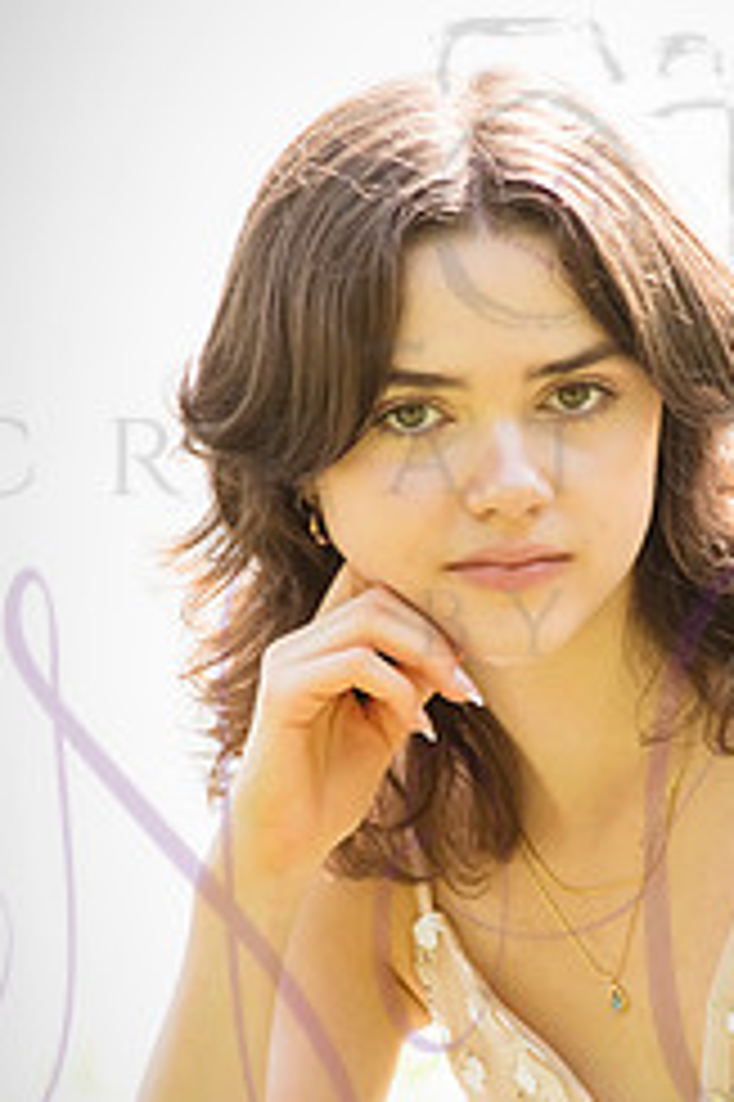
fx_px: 11239
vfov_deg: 5.6
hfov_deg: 3.7
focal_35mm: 367
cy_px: 616
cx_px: 554
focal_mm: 200
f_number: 8
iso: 400
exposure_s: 1/320
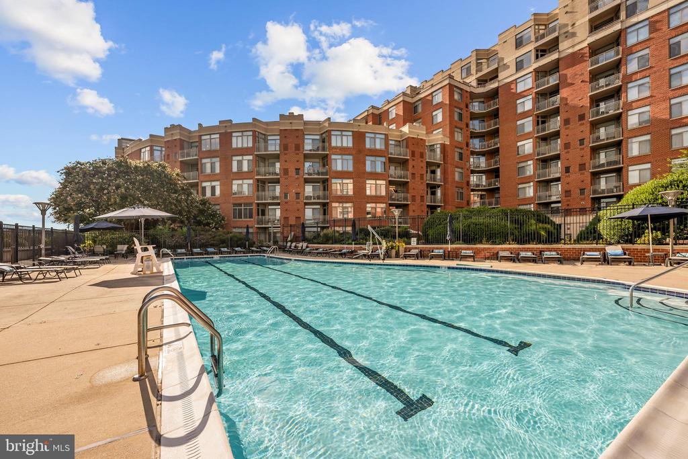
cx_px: 344
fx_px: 268
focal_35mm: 14
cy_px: 230
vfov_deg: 81.2
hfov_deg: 104.2
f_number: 4.5
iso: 100
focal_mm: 14
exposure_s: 1/640
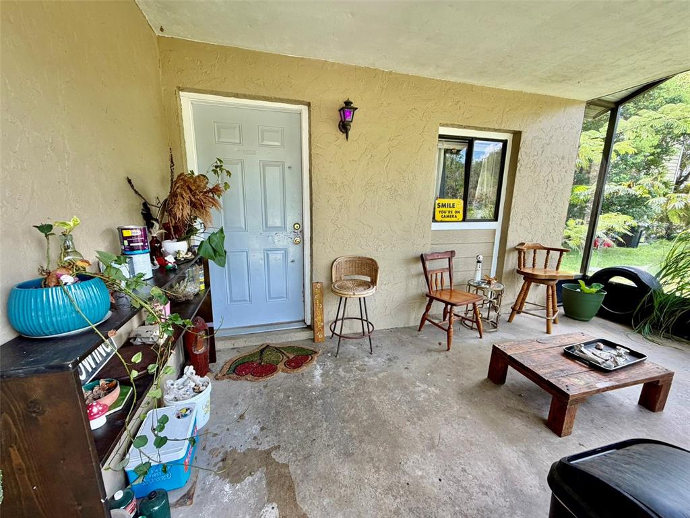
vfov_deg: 85.7
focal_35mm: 14
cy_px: 259
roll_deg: -1.0
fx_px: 279
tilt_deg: -11.5
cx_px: 345
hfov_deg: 102.1
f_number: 2.2
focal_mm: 2.22
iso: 80
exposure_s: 1/121
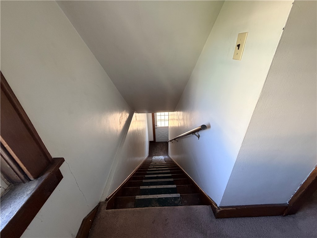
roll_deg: +2.7
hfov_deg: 102.1
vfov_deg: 85.7
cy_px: 119
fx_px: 128
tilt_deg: -28.0
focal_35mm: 14
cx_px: 158
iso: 320
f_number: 2.2
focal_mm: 2.22
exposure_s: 1/89
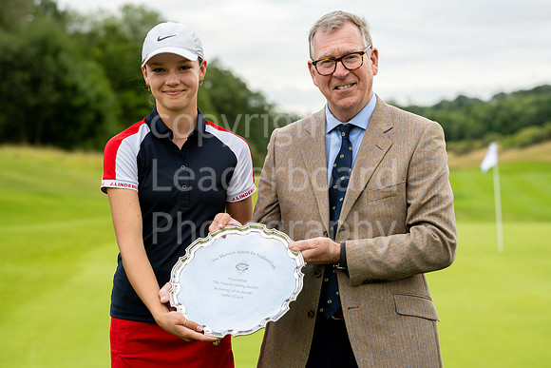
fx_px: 1301
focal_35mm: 85
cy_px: 184
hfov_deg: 23.9
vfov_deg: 16.1
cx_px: 276
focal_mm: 85
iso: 400
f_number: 4
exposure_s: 1/500
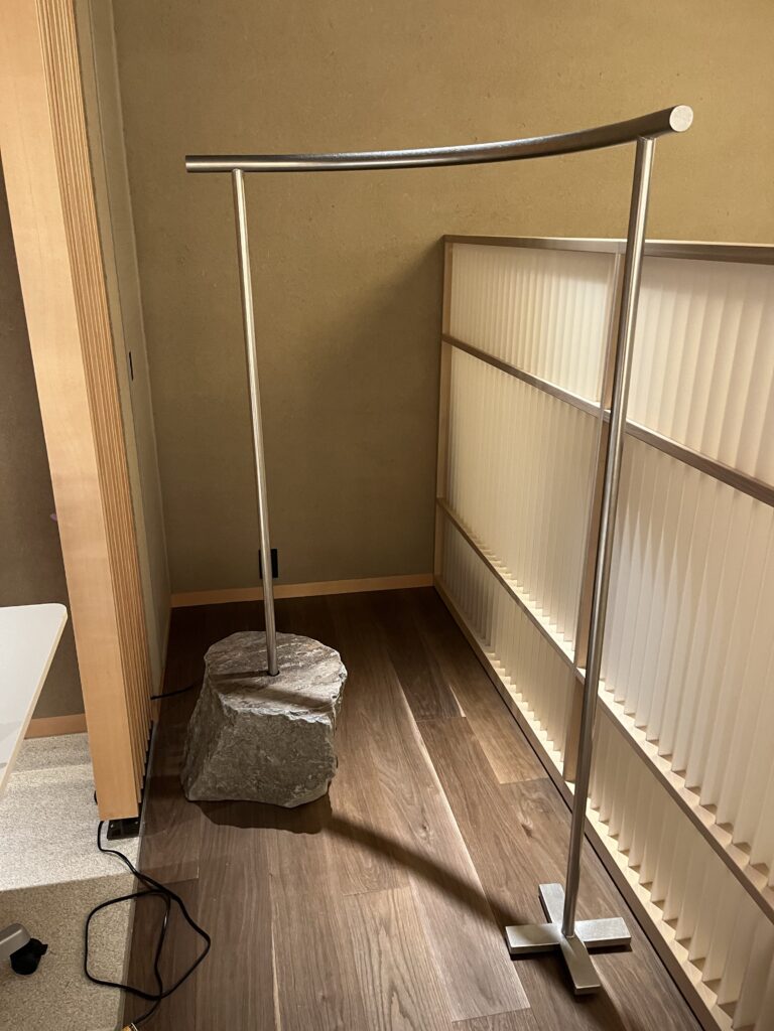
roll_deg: -0.8
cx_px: 387
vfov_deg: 67.3
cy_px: 516
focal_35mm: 26
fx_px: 775
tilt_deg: -20.3
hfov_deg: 53.1
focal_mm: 5.1
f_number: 1.6
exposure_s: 1/50
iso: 320
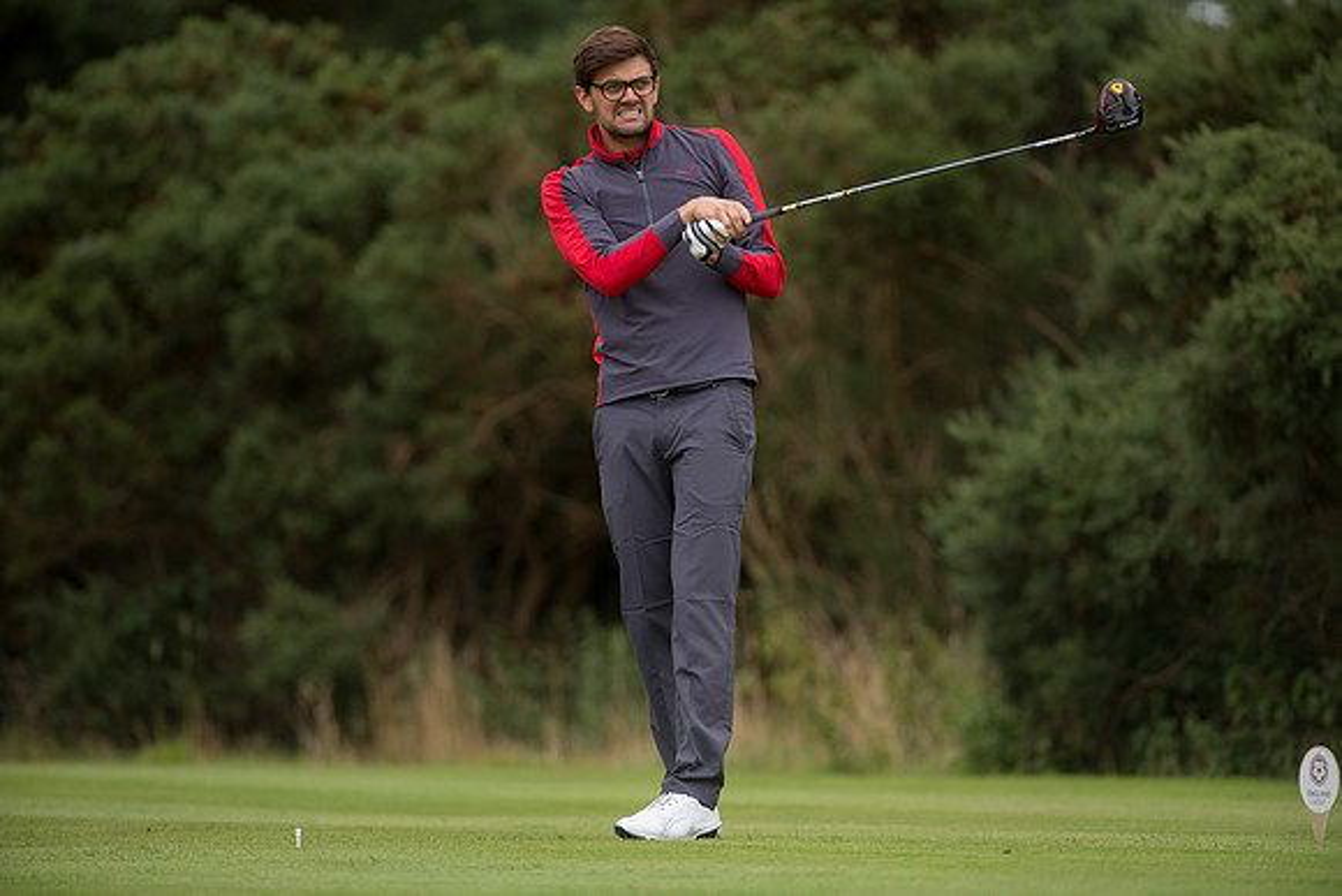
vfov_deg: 4.6
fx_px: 11185
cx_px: 671
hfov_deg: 6.9
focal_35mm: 300
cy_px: 448
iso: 800
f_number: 4
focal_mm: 300
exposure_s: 1/3200
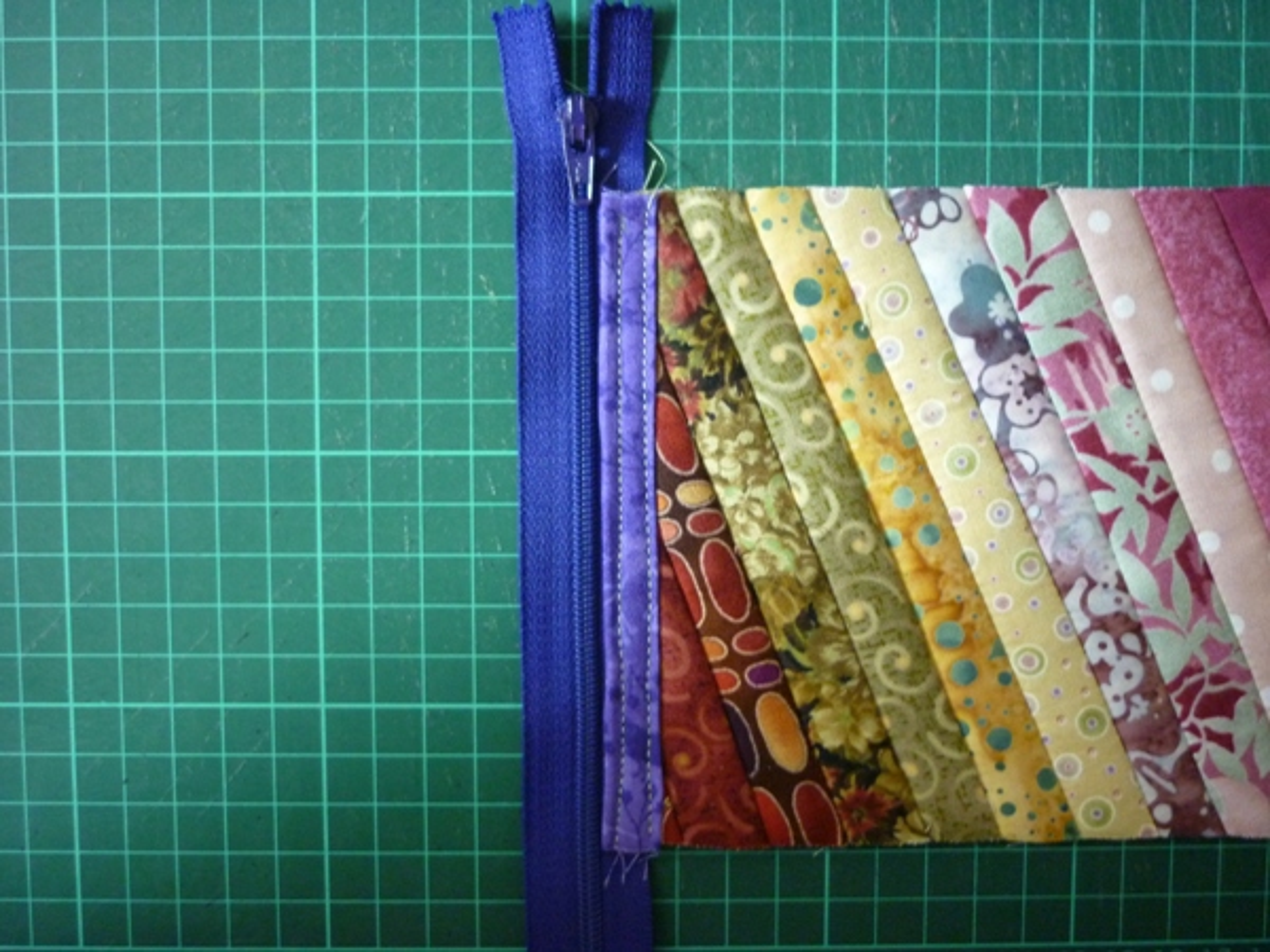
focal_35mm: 33
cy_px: 476
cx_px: 635
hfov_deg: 55.4
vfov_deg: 42.9
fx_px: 1211
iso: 400
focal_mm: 5.5
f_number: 2.8
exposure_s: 1/13
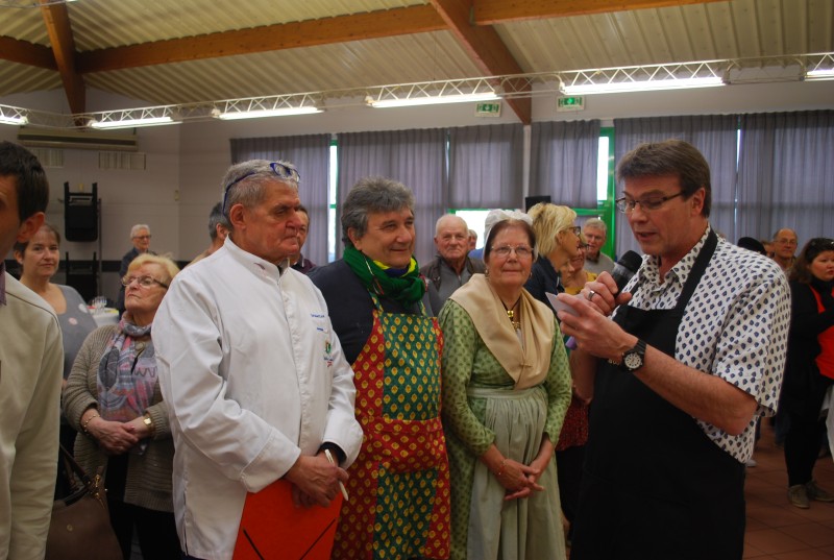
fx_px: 766
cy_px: 280
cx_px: 417
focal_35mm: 33
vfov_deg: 40.1
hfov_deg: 57.1
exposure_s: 1/30
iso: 200
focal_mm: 22
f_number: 4
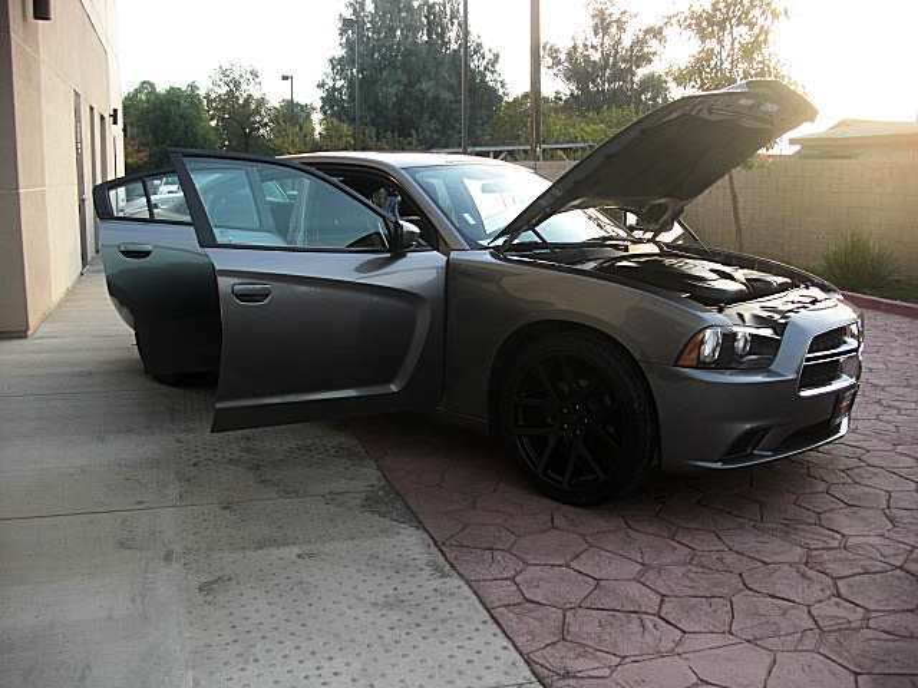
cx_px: 459
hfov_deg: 51.4
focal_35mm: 36
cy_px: 344
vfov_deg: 39.7
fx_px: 955
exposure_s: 1/100
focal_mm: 6.3
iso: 50
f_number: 2.8
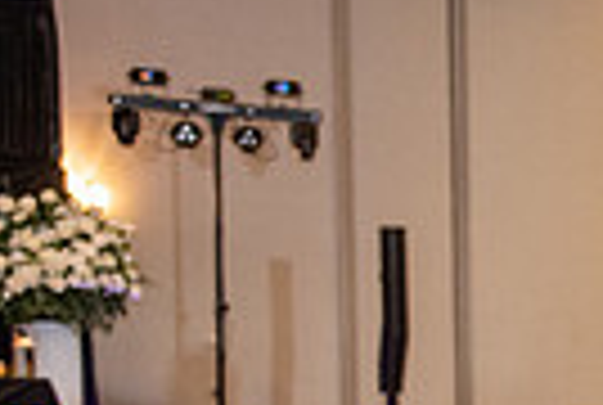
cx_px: 1048
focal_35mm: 134
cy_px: 619
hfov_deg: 13.8
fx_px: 2249
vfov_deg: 10.0
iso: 1600
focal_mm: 31
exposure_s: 1/160
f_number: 2.8
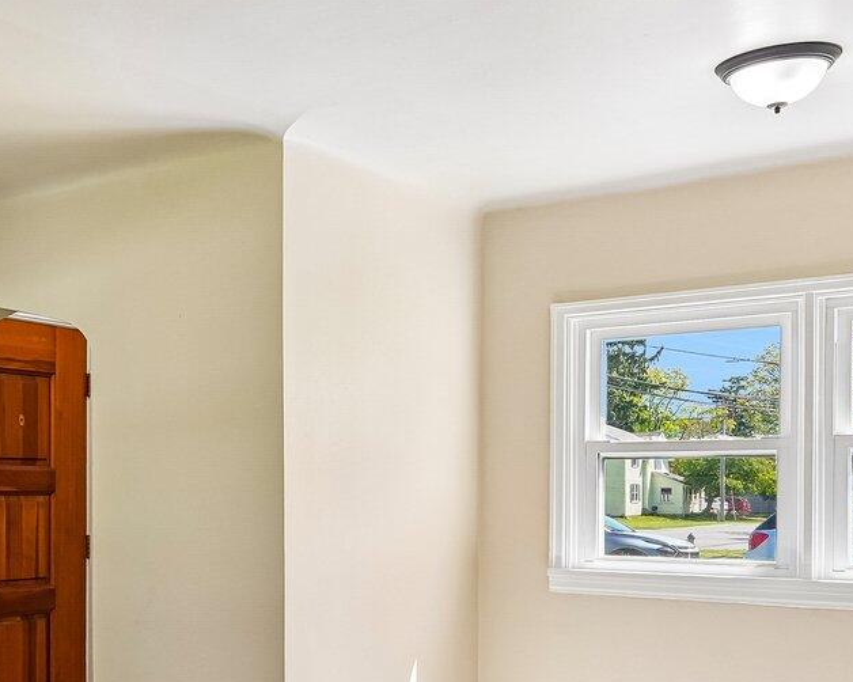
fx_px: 1275
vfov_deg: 29.5
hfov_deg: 32.4
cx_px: -95
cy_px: 506
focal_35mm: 51
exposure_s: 1/30
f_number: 8
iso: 160
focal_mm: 16.5
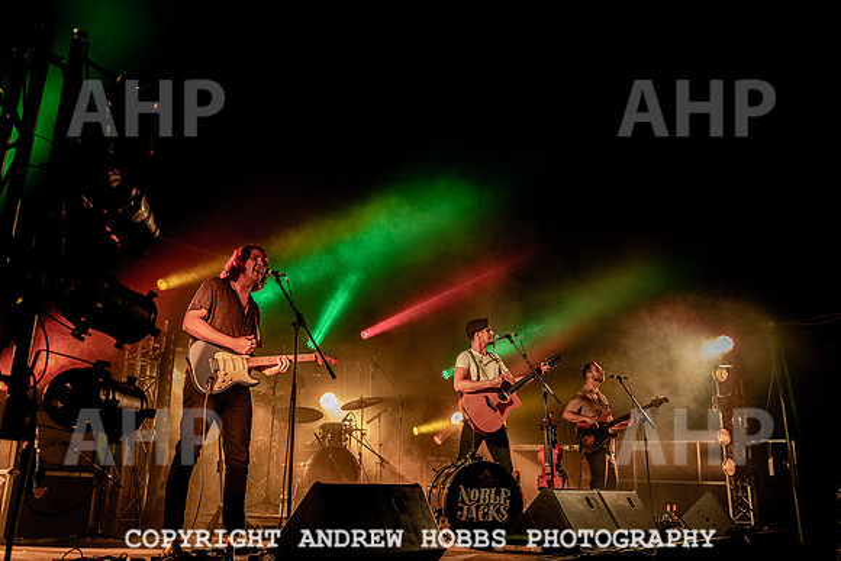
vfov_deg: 44.1
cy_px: 280
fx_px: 692
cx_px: 420
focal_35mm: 30
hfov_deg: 62.6
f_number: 4
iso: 4500
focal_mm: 29
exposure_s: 1/1000
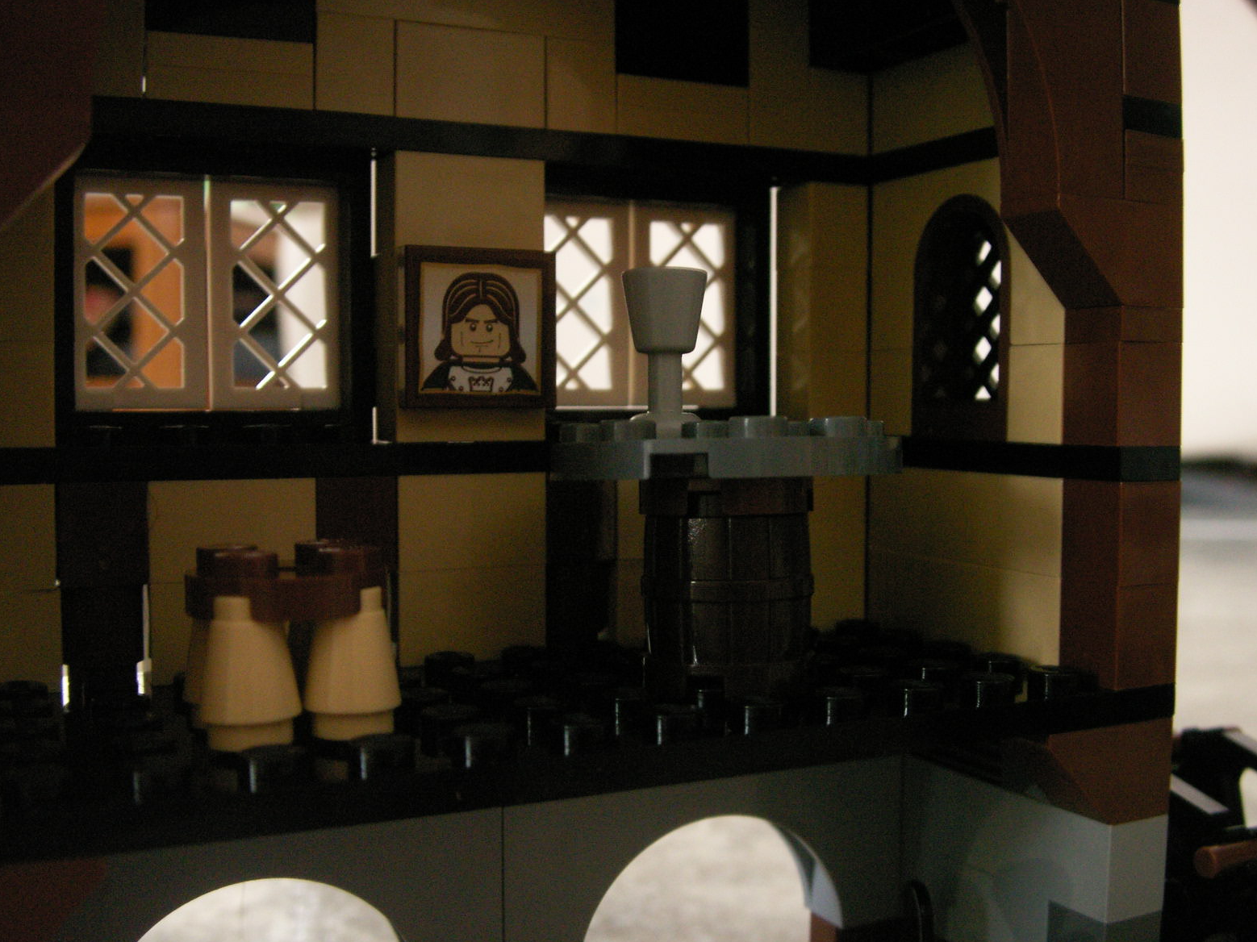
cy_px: 476
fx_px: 1380
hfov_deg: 49.0
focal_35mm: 38
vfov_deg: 37.7
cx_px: 628
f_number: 3.5
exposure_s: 1
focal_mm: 7.7
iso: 160
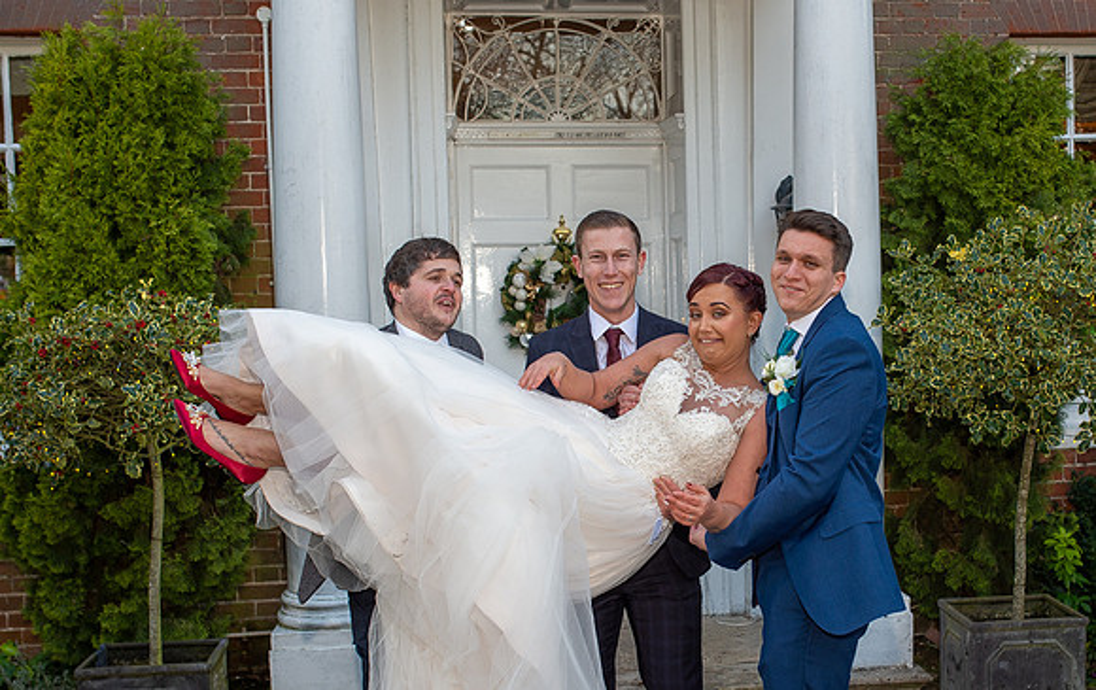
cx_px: 696
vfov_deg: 24.8
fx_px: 1569
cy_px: 381
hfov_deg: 38.2
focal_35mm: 52
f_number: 4
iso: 250
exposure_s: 1/160
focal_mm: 35
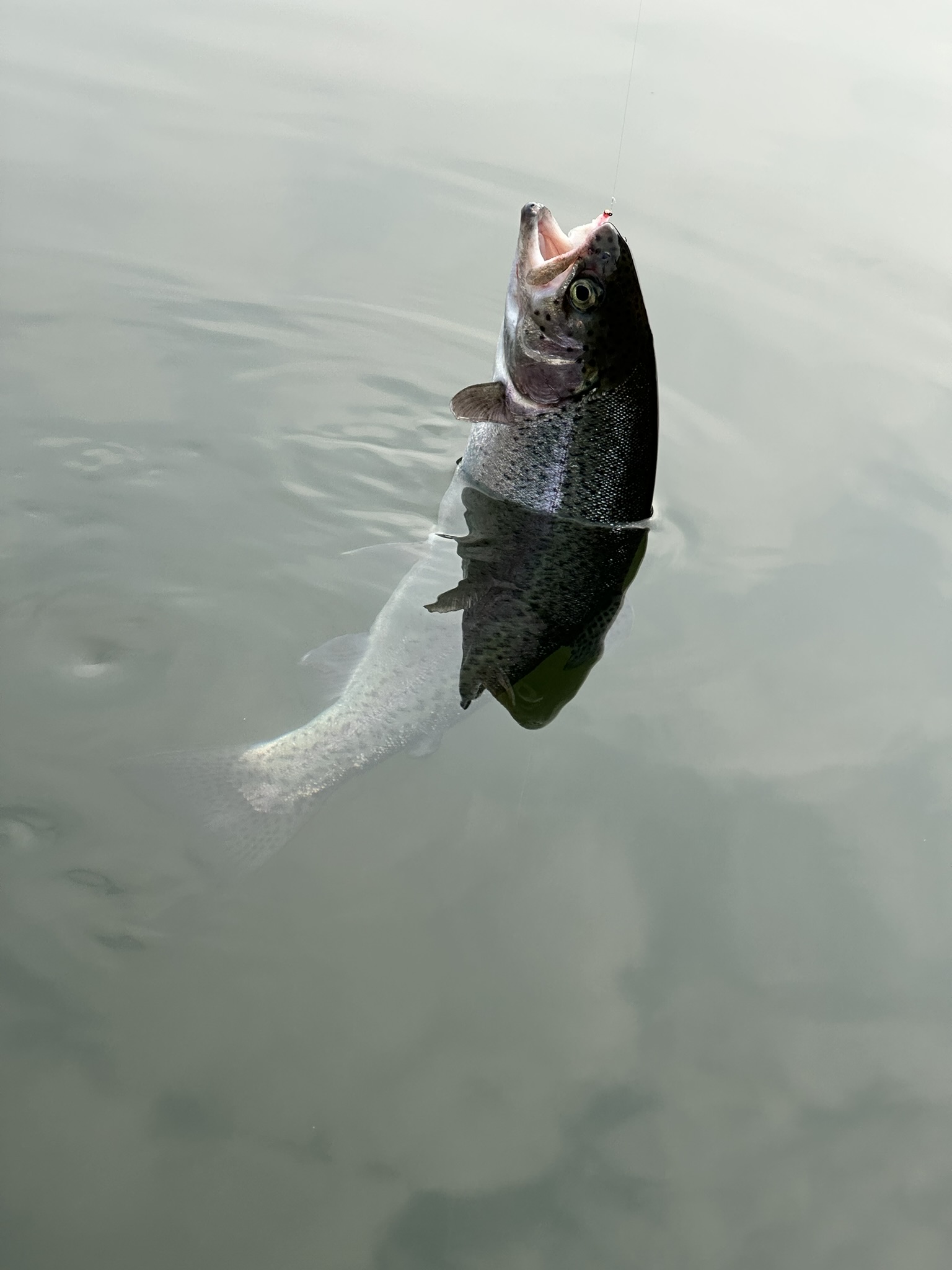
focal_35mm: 77
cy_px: 635
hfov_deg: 19.1
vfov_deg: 25.3
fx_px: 2824
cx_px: 476
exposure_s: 1/364
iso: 32
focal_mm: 9
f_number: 2.8
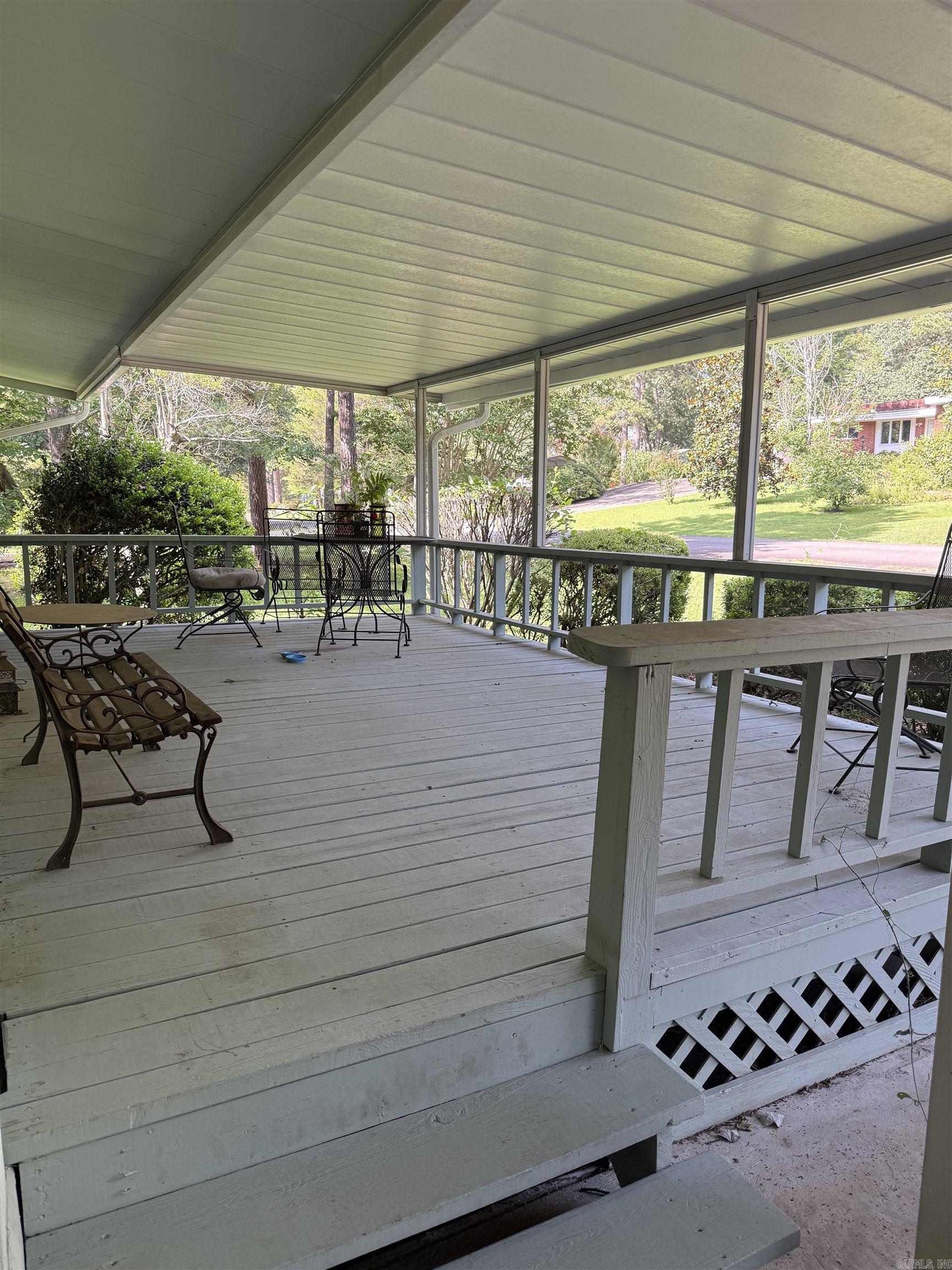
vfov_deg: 71.6
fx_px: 880
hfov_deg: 56.8
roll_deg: -1.0
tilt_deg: -8.2
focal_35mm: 24
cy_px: 635
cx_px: 476
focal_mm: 6.76
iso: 100
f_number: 1.78
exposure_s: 1/238
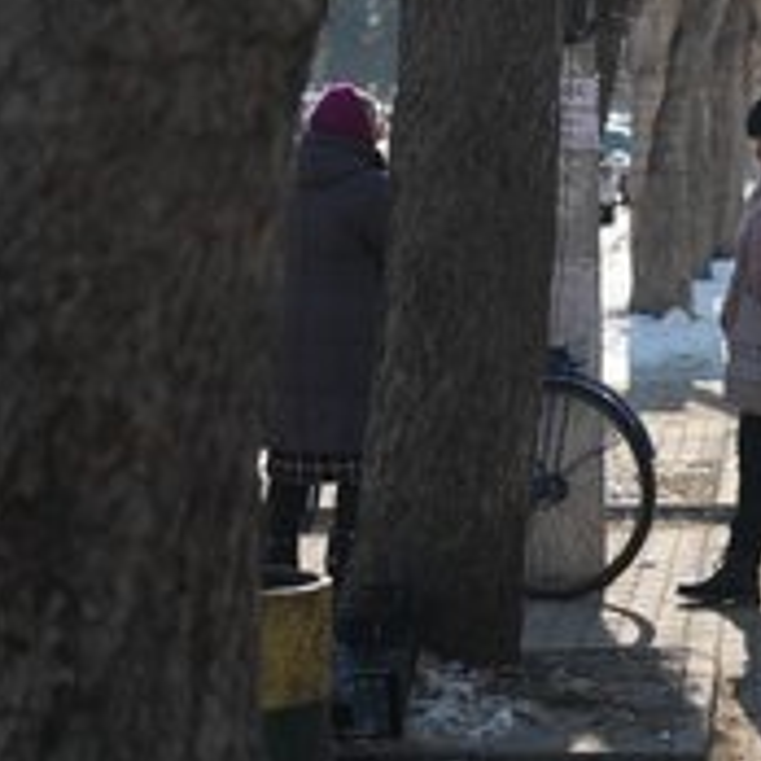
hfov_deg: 12.5
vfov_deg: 12.7
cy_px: 335
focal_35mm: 137
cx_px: 844
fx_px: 3407
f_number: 2.8
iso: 800
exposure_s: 1/1000
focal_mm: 70
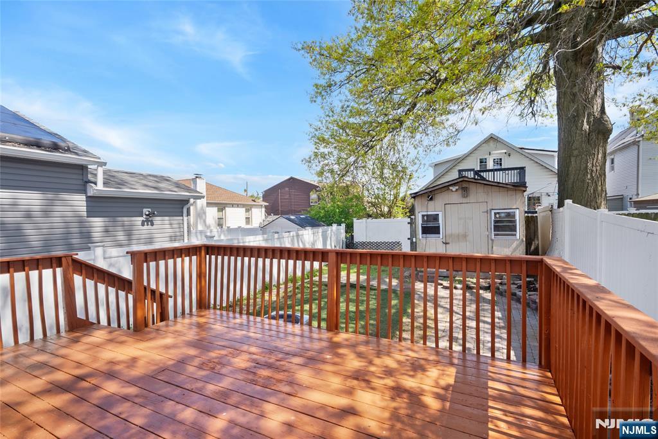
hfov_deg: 96.7
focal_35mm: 16
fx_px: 292
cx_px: 329
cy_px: 220
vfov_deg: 73.8
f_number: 8
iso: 100
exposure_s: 1/40
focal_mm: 16
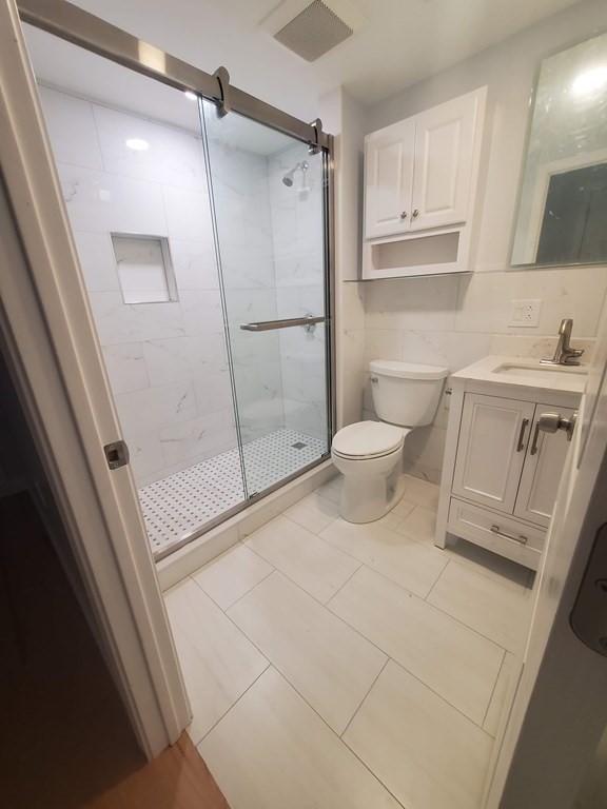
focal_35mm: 13
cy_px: 404
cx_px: 304
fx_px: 304
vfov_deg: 106.2
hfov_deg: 89.9
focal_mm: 1.8
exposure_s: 1/60
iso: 200
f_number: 2.2
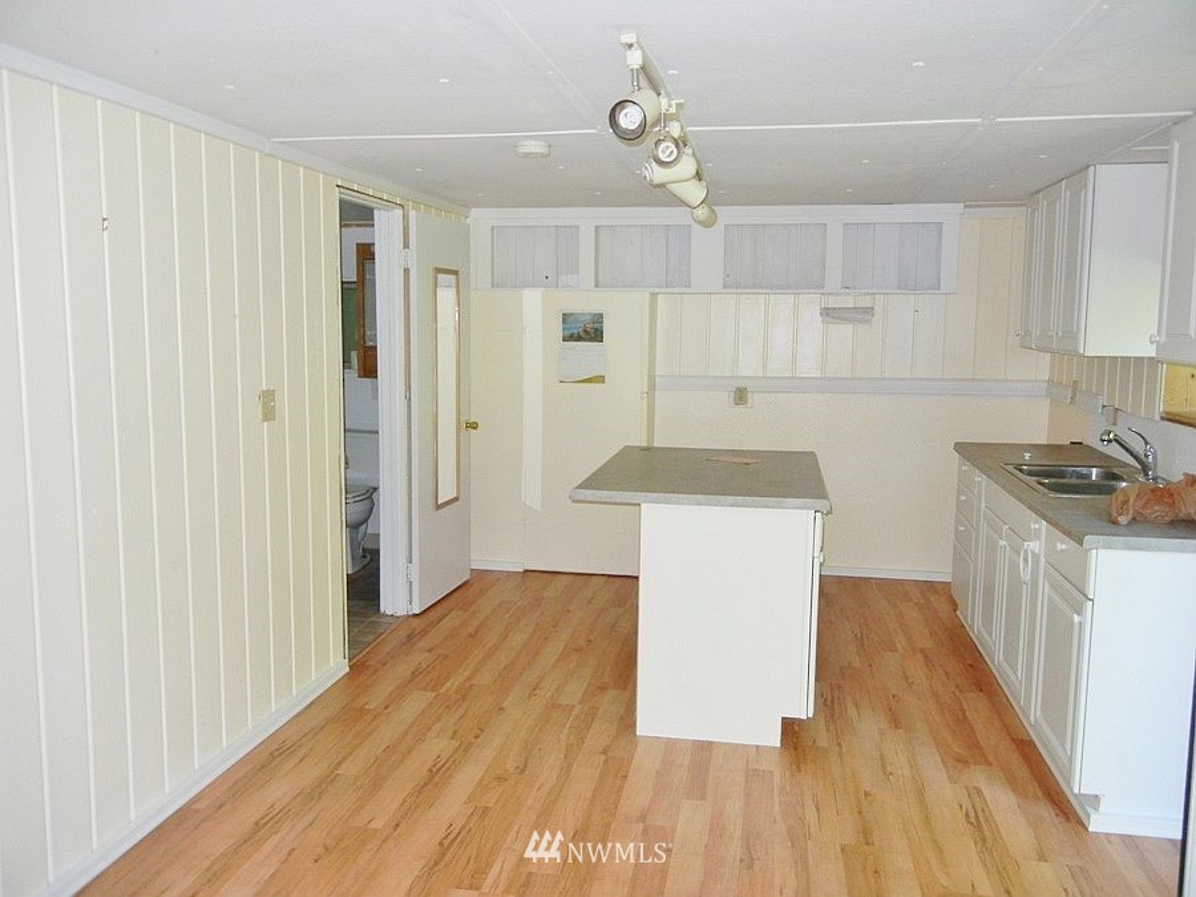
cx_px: 598
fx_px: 1037
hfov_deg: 60.0
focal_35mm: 30
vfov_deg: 46.8
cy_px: 448
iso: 200
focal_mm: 5.4
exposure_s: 1/30
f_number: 3.5
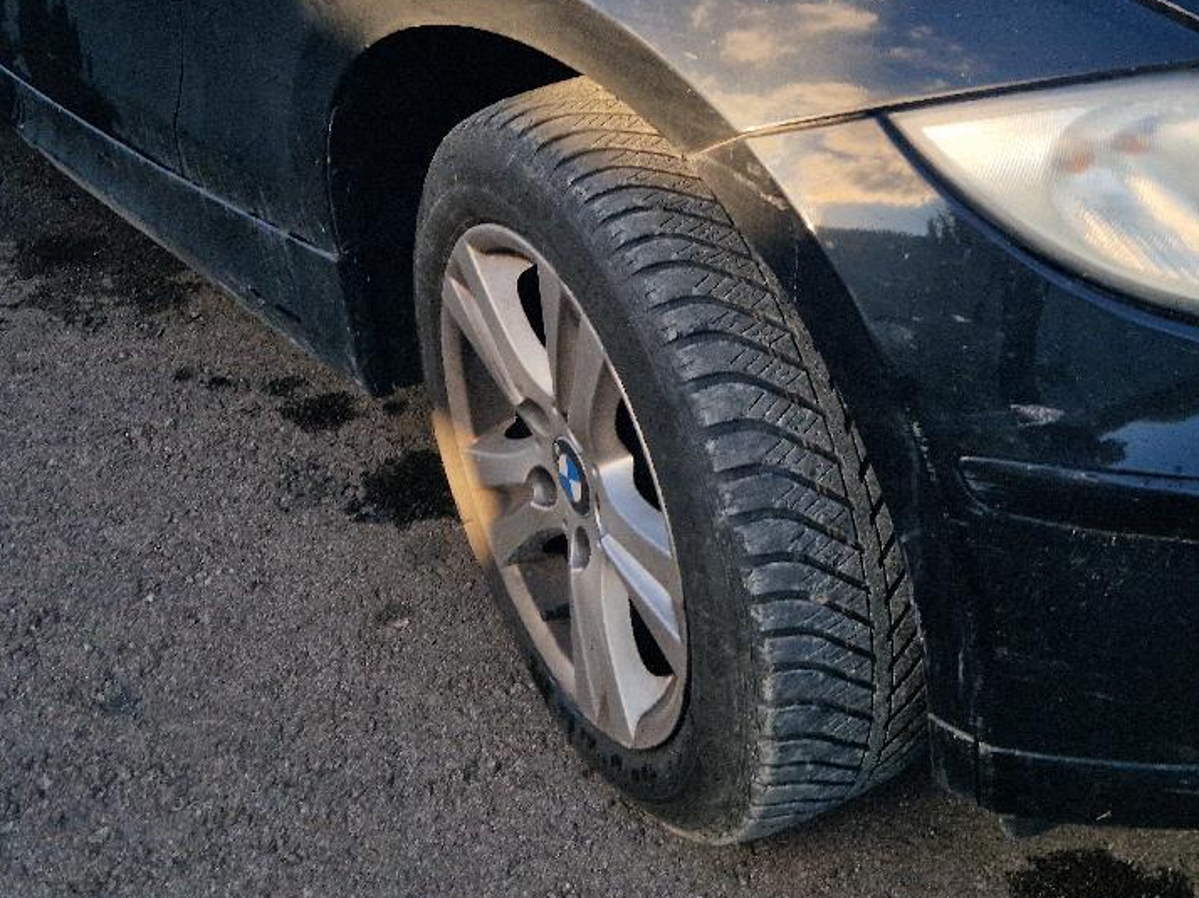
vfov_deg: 24.3
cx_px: 769
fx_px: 2008
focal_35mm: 58
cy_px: 37
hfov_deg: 33.0
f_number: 1.8
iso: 50
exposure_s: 1/357
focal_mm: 5.4
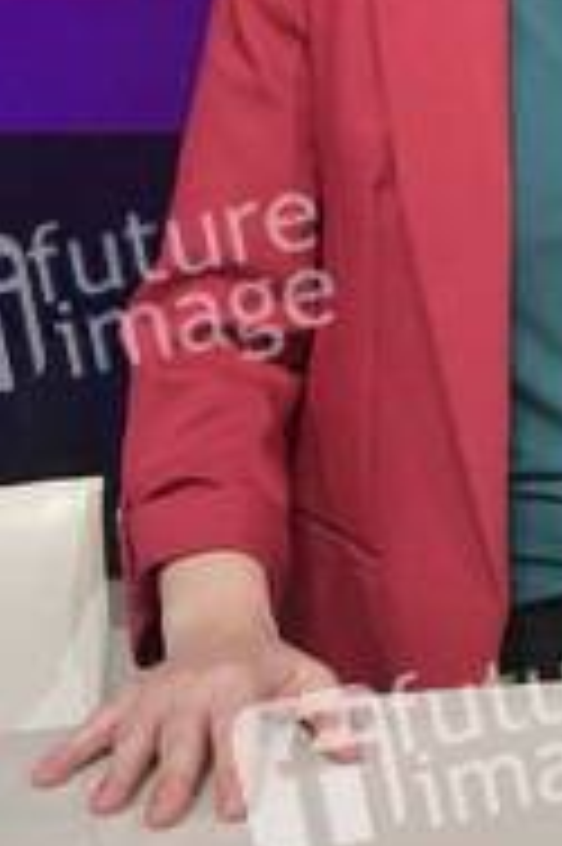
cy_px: 76
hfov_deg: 19.8
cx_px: 593
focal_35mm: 66
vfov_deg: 29.2
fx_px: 1548
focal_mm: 31
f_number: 6.3
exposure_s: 1/200
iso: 2500
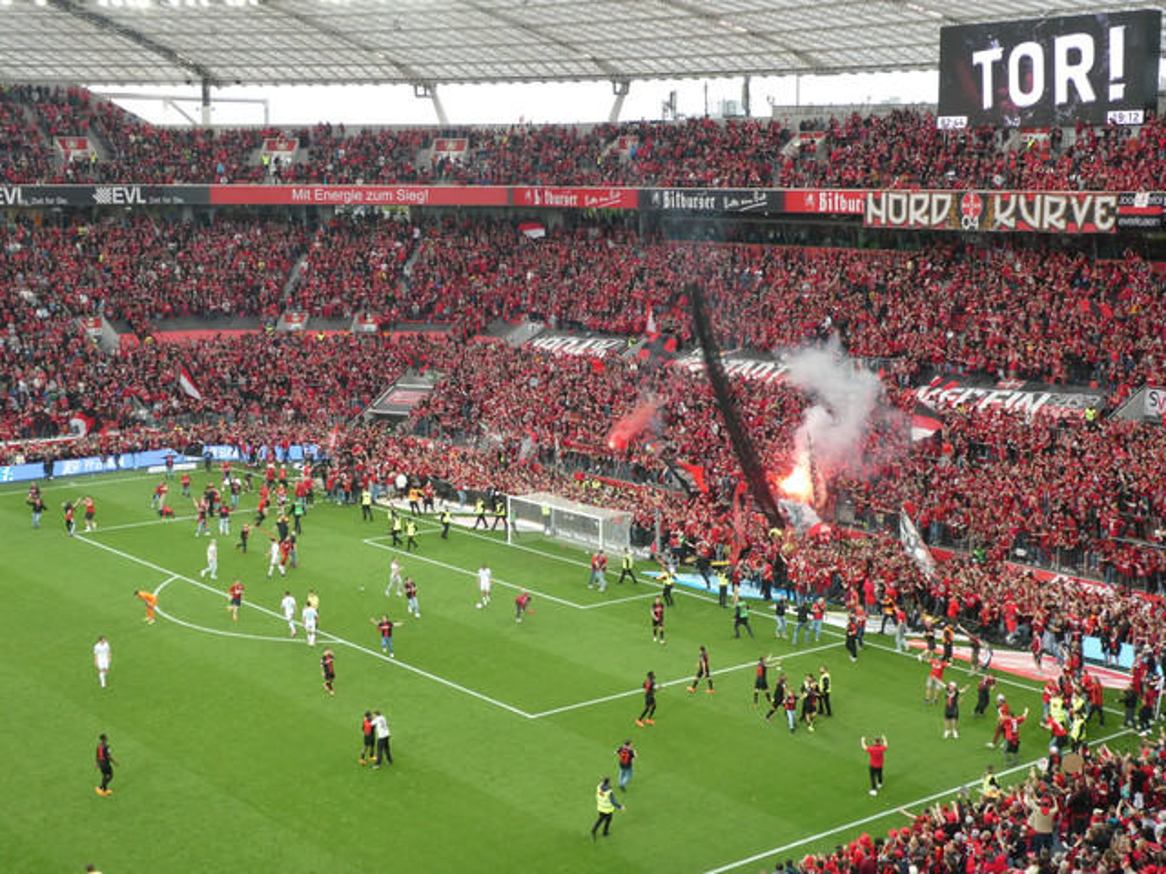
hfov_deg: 38.2
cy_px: 437
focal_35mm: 50
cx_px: 583
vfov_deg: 29.1
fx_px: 1684
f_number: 4.1
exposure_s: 1/80
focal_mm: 9
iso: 200
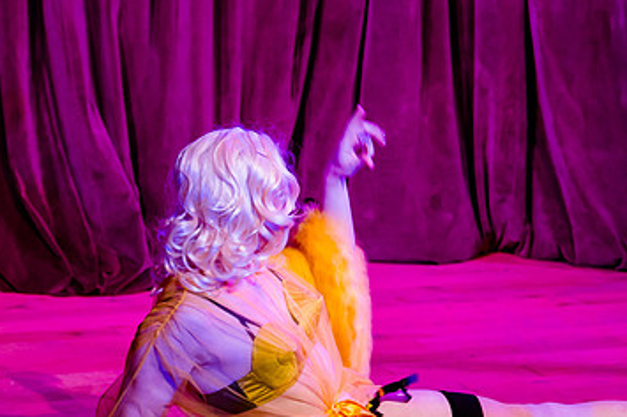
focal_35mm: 174
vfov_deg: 7.9
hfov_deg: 11.8
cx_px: 312
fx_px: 3028
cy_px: 275
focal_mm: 95
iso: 2000
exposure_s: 1/125
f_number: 4
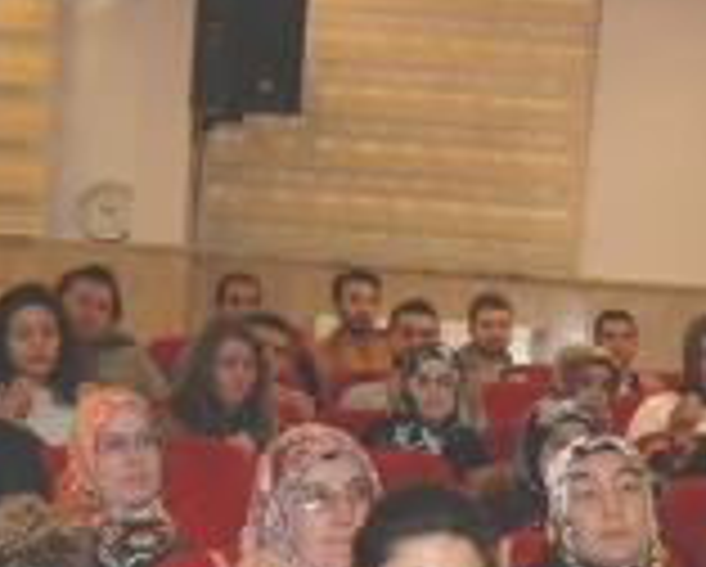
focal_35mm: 149
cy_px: 700
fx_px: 3117
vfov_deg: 10.2
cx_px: 495
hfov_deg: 12.9
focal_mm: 26
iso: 400
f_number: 4
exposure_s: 1/60
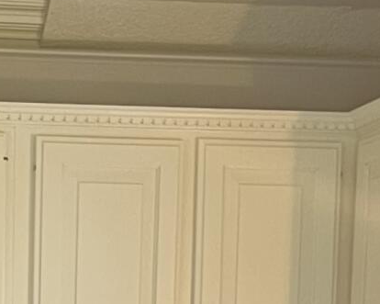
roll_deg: -0.2
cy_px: 813
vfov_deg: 7.6
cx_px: -73
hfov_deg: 10.3
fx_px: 2069
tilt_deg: -9.7
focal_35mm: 184
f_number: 1.5
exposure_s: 1/60
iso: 320
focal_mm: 5.7
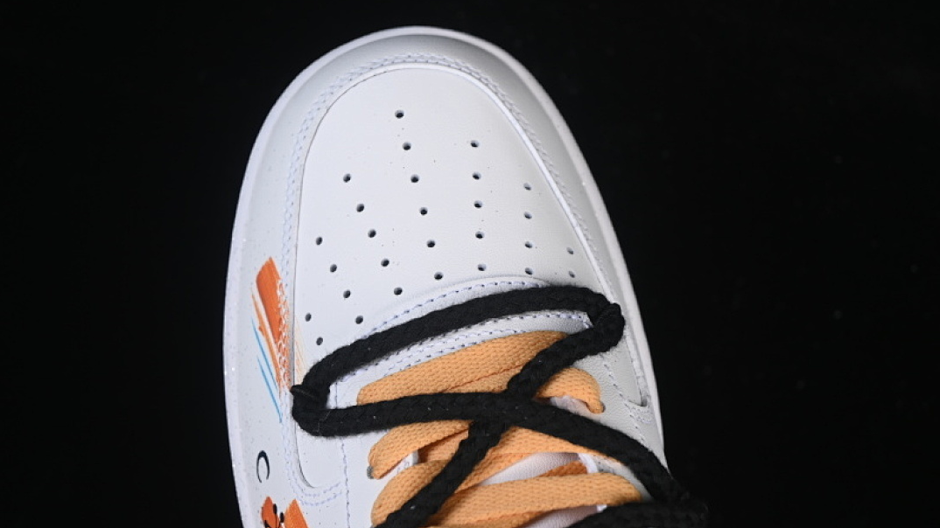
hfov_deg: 26.9
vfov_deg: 15.3
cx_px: 468
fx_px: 1969
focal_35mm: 79
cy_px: 296
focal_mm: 50
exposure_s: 1/80
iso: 160
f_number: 7.1
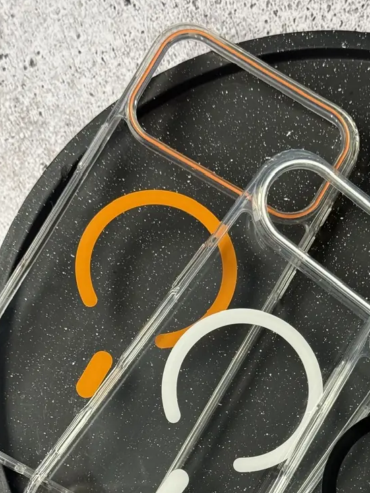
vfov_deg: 22.8
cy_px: 417
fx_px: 1196
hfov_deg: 17.5
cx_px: 266
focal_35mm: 84
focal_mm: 6.76
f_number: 1.78
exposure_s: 1/425
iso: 160
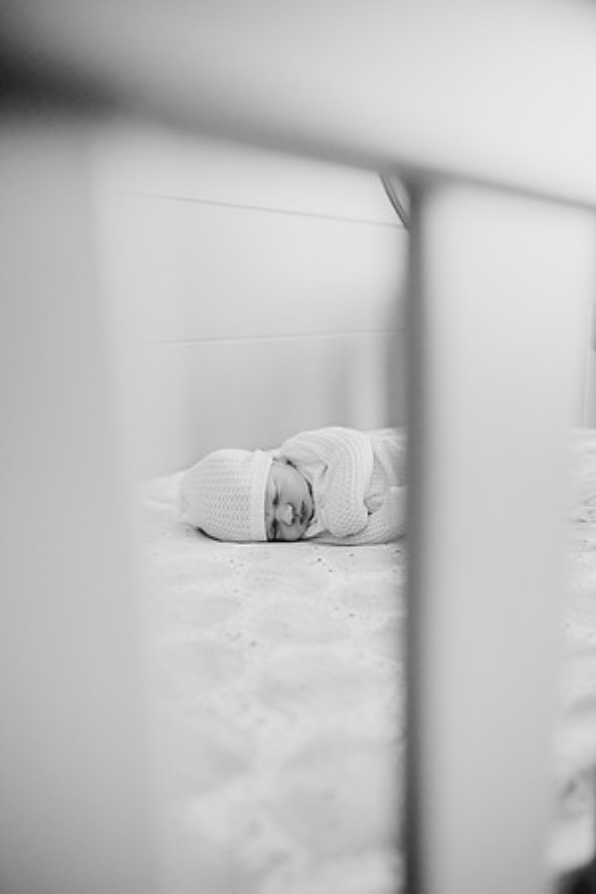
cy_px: 447
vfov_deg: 73.7
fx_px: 596
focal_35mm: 24
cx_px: 298
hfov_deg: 53.1
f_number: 2.5
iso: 1000
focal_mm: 24
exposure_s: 1/250
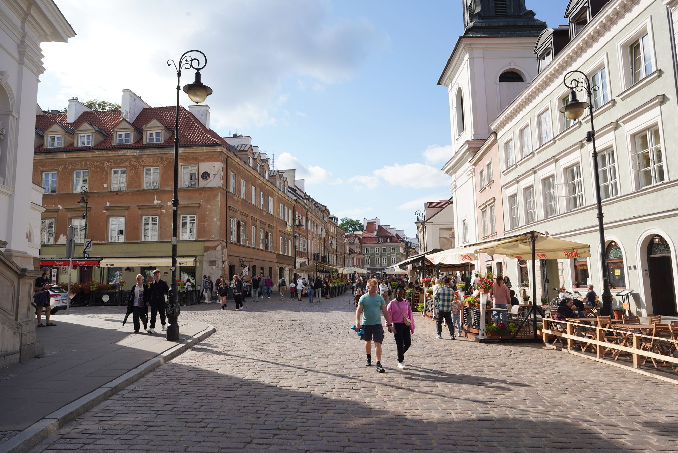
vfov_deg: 53.1
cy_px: 226
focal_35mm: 24
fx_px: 452
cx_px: 339
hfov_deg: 73.7
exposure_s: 1/100
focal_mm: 24
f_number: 13
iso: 100
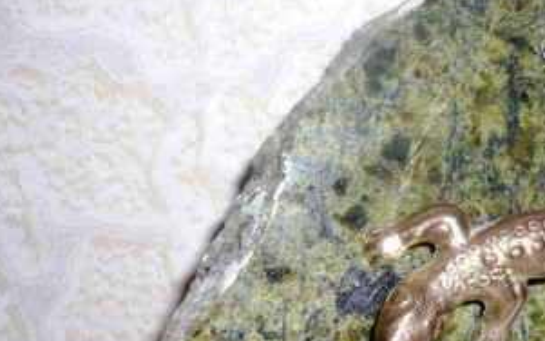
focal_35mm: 74
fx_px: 1099
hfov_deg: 26.9
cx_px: 492
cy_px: 303
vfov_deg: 17.4
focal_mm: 5.8
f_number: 2.8
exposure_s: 1/30
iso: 100
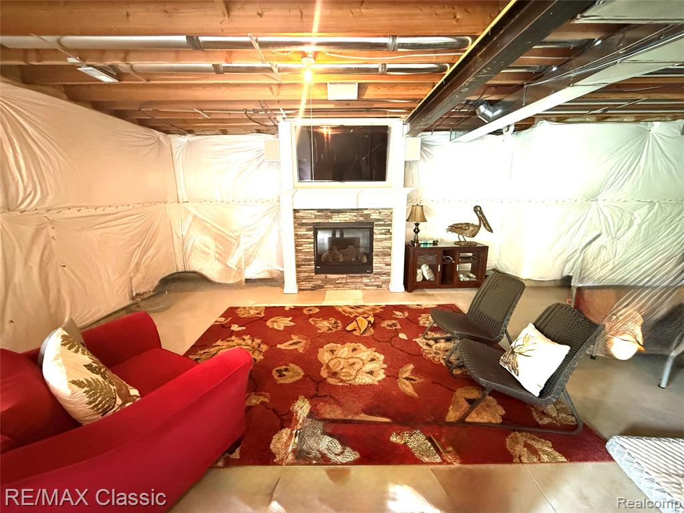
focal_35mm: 14
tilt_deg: -11.8
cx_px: 342
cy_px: 256
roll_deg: +0.1
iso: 1000
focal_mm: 2.22
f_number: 2.2
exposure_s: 1/40
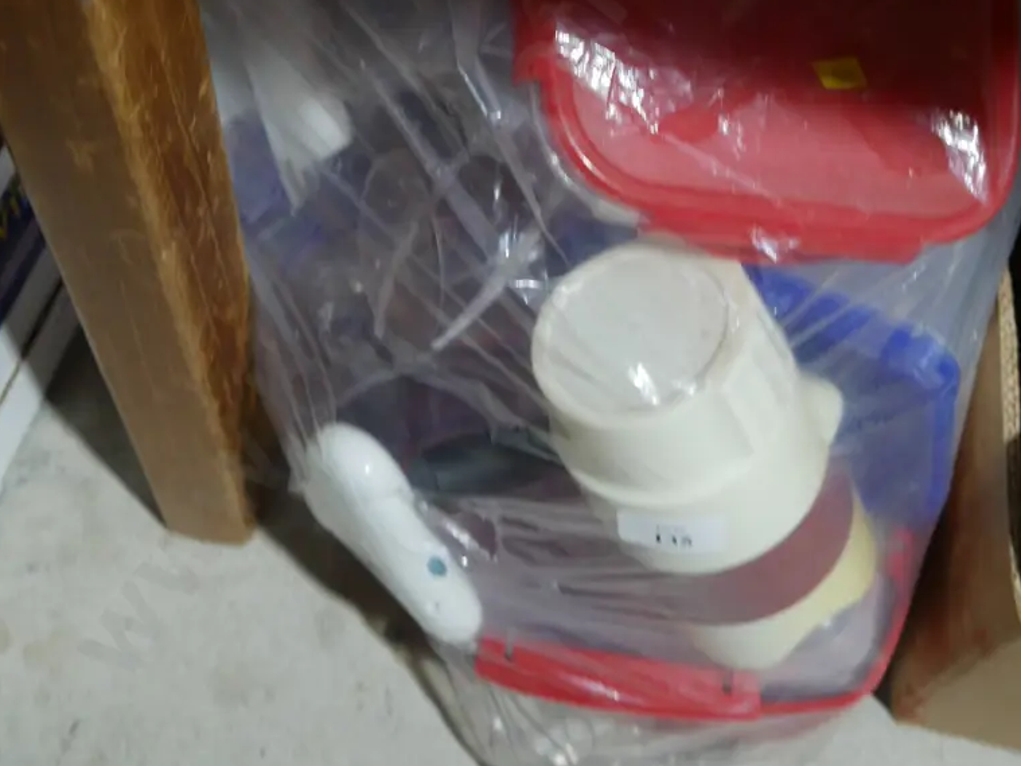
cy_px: 118
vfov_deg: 26.4
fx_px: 1592
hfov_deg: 35.5
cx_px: 510
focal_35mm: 54
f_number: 4.4
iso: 500
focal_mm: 20
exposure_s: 1/60
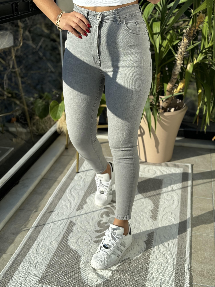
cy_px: 144
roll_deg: +0.4
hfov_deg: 30.3
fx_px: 398
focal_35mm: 48
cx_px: 108
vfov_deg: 39.7
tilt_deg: -39.2
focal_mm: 6.76
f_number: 1.78
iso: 64
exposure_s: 1/1059
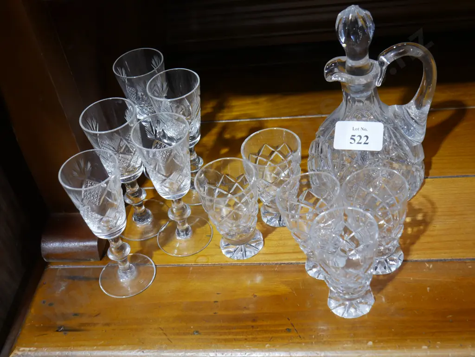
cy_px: 178
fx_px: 796
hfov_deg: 33.2
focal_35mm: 58
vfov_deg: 25.3
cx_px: 238
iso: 1000
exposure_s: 1/60
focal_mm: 29
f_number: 5.4
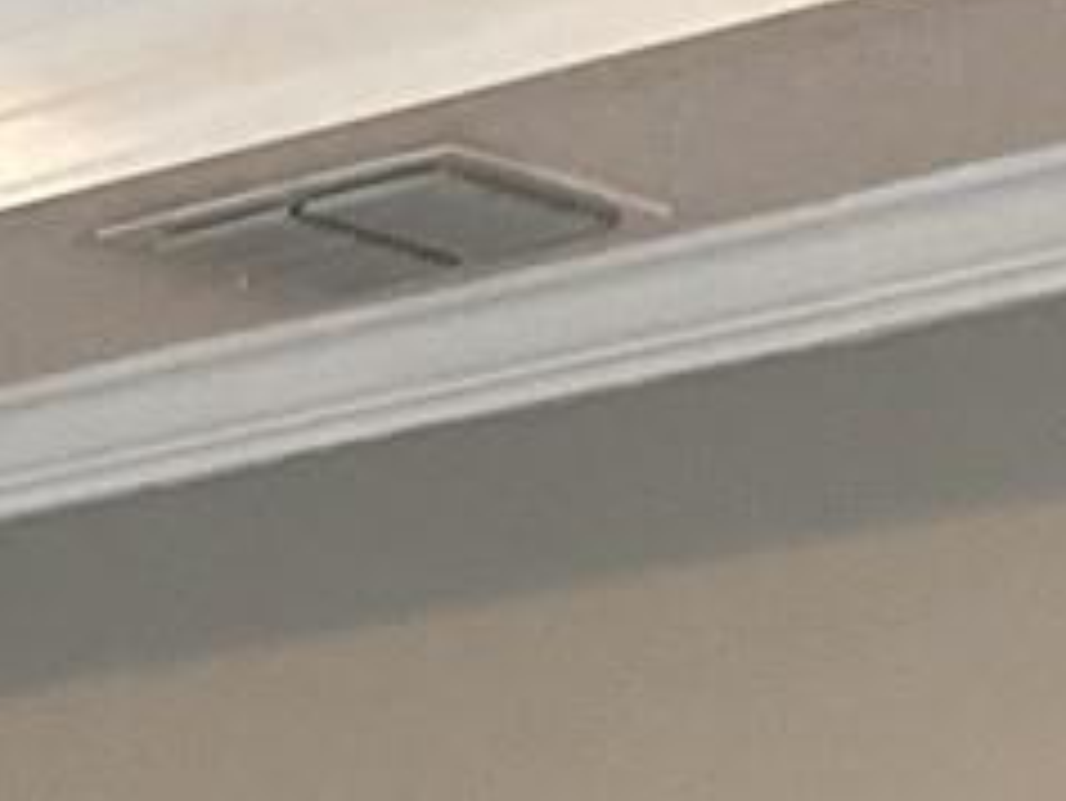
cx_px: -1228
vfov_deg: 6.7
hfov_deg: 8.8
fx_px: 6439
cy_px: 1994
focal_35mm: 209
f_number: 2.4
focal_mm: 3.3
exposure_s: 1/60
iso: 200
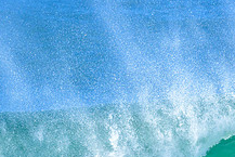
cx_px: 151
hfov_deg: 1.0
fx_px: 13946
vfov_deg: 0.6
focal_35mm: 2135
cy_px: 208
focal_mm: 800
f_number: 8
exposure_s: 1/2000
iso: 900
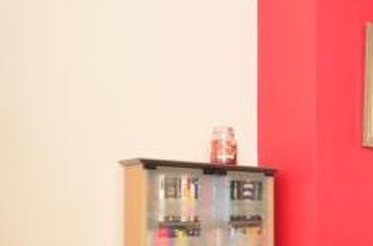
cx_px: 531
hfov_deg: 30.5
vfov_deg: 30.2
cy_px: 200
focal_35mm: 43
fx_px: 444
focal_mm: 10
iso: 640
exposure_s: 1/30
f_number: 6.3
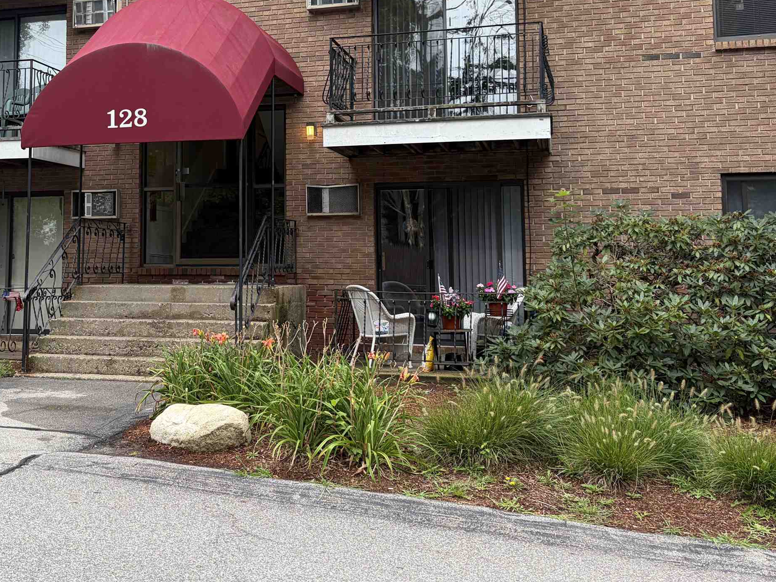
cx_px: 236
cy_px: 169
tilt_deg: +5.8
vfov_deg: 33.1
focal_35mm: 43
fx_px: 964
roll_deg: -0.1
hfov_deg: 43.0
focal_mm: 5.96
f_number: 1.6
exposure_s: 1/377
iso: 64
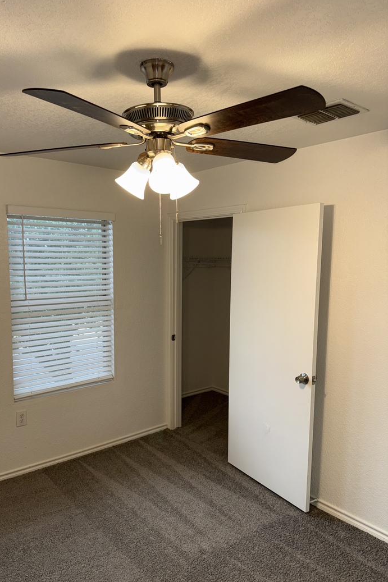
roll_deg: -0.5
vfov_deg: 69.4
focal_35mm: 26
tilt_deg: -7.2
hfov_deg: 49.3
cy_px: 297
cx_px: 161
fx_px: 420
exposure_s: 1/51
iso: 50
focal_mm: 6.76
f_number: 1.78
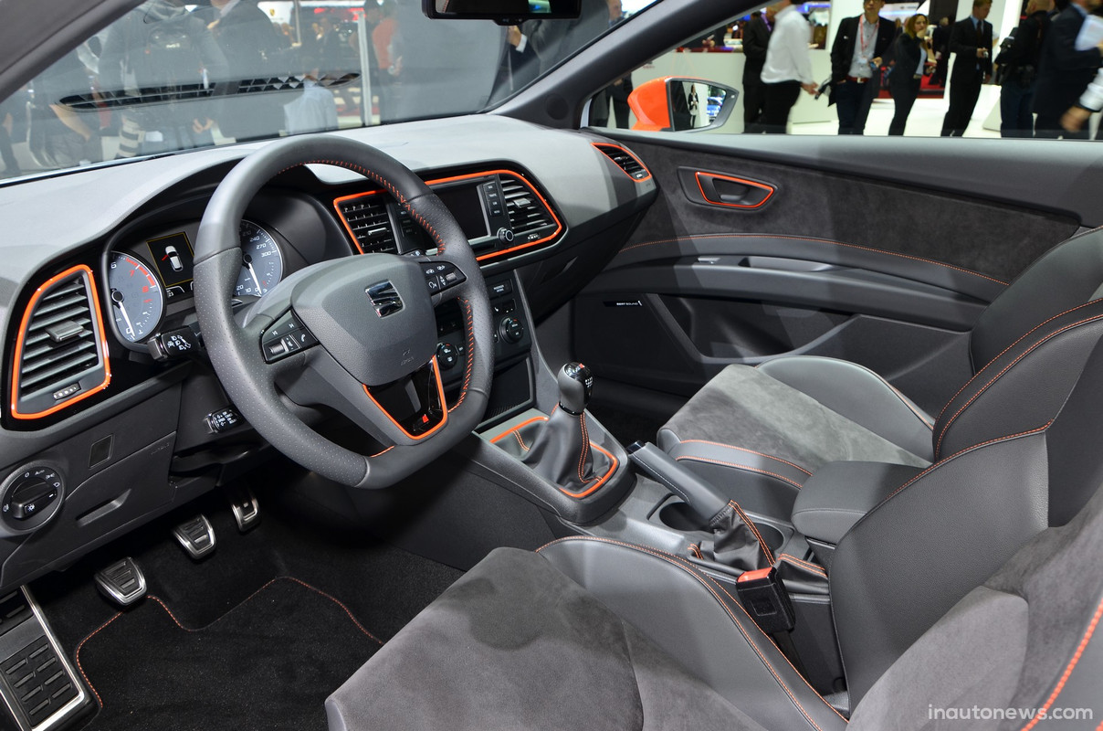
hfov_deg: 67.5
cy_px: 366
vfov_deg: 47.7
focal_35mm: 27
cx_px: 552
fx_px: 826
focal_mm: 18
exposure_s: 1/25
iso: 160
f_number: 5.6
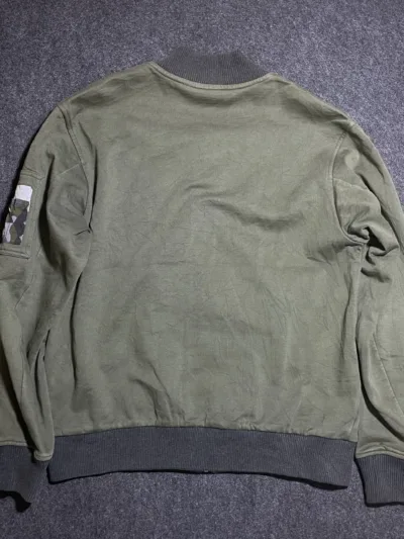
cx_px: 202
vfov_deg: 67.3
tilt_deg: -56.8
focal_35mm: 26
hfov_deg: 53.1
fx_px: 404
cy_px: 270
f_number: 1.6
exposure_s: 1/50
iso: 100
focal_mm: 4.2
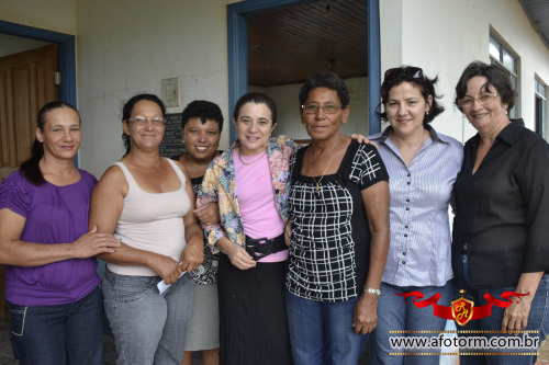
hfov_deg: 57.2
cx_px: 274
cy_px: 182
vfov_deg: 39.9
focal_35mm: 33
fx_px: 503
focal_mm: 22
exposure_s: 1/100
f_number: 5
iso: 400
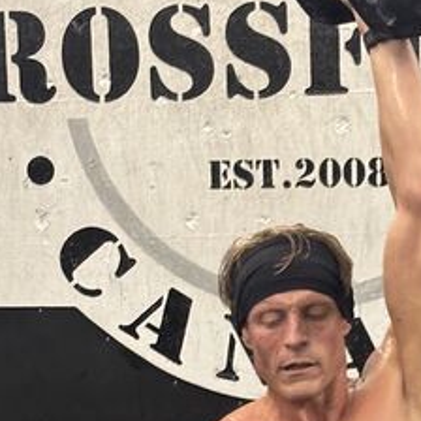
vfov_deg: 10.5
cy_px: 474
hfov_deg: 10.6
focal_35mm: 164
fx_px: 2257
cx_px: 284
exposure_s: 1/60
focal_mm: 5.96
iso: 160
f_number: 1.6
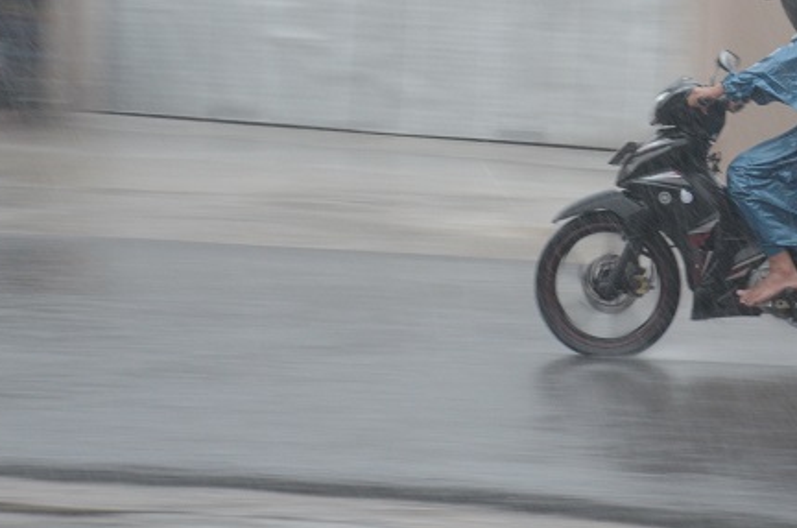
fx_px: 3071
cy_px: 166
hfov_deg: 14.6
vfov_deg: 9.8
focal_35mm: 139
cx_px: 777
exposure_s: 1/80
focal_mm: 40
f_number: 9
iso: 1250
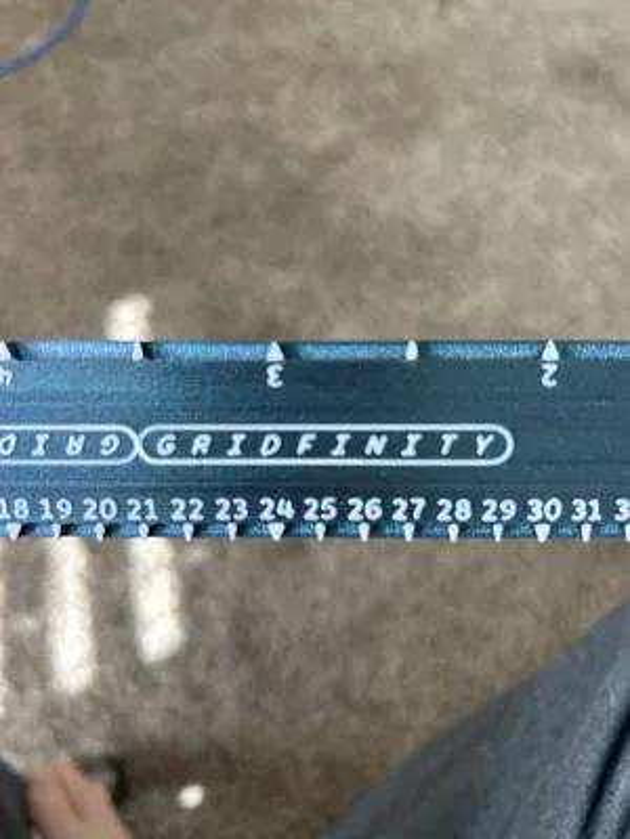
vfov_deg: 67.3
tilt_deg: -71.2
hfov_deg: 53.1
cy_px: 420
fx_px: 631
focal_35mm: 26
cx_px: 315
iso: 125
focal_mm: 5.7
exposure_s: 1/76
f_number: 1.5
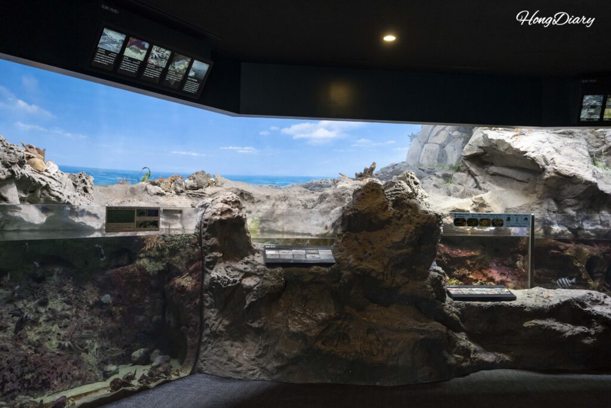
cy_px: 204
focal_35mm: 32
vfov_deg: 41.1
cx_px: 306
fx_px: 543
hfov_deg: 58.7
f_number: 4.5
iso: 2500
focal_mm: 32
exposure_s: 1/160
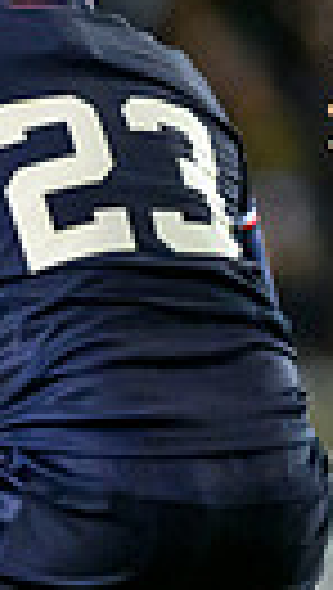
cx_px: -753
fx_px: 41496
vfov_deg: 0.8
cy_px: 675
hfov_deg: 0.5
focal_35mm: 2652
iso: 6400
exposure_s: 1/1250
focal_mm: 400
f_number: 2.8
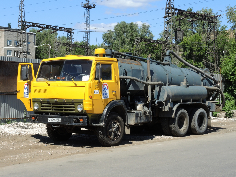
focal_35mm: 74
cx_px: 118
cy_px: 88
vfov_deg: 19.9
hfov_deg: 26.3
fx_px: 505
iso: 200
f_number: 8
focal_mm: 15.9
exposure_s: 1/320
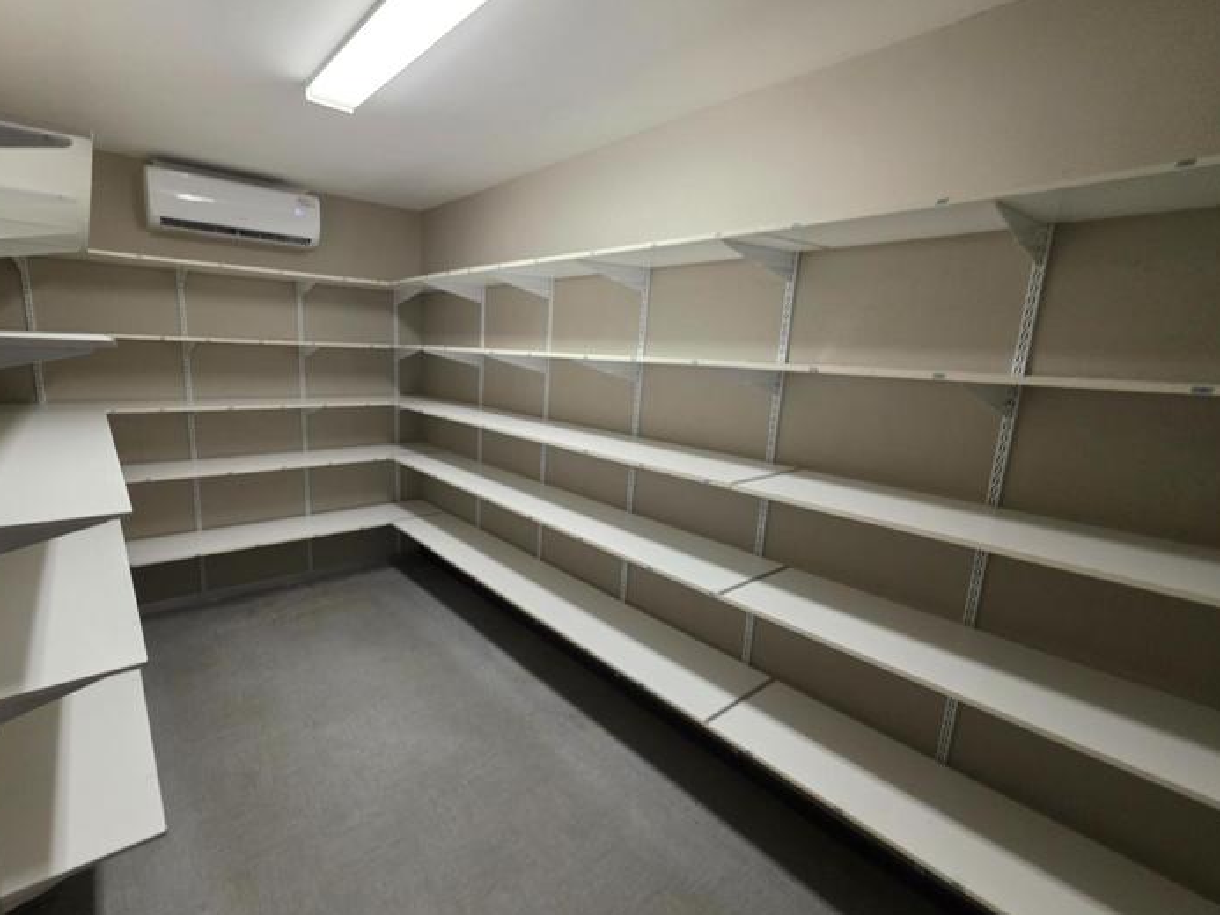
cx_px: 540
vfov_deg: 81.8
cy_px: 465
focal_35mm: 15
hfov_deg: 97.7
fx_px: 529
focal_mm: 2.2
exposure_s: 1/50
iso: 320
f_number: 1.9
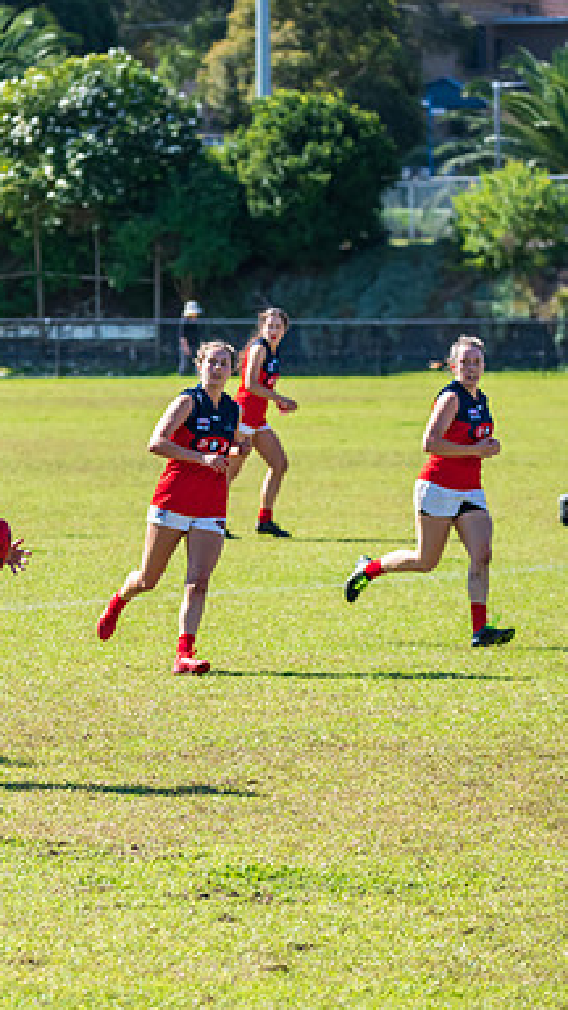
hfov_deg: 4.1
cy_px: 584
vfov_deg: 7.4
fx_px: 7845
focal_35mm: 293
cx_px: 58
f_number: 6.3
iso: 800
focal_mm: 160
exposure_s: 1/2000
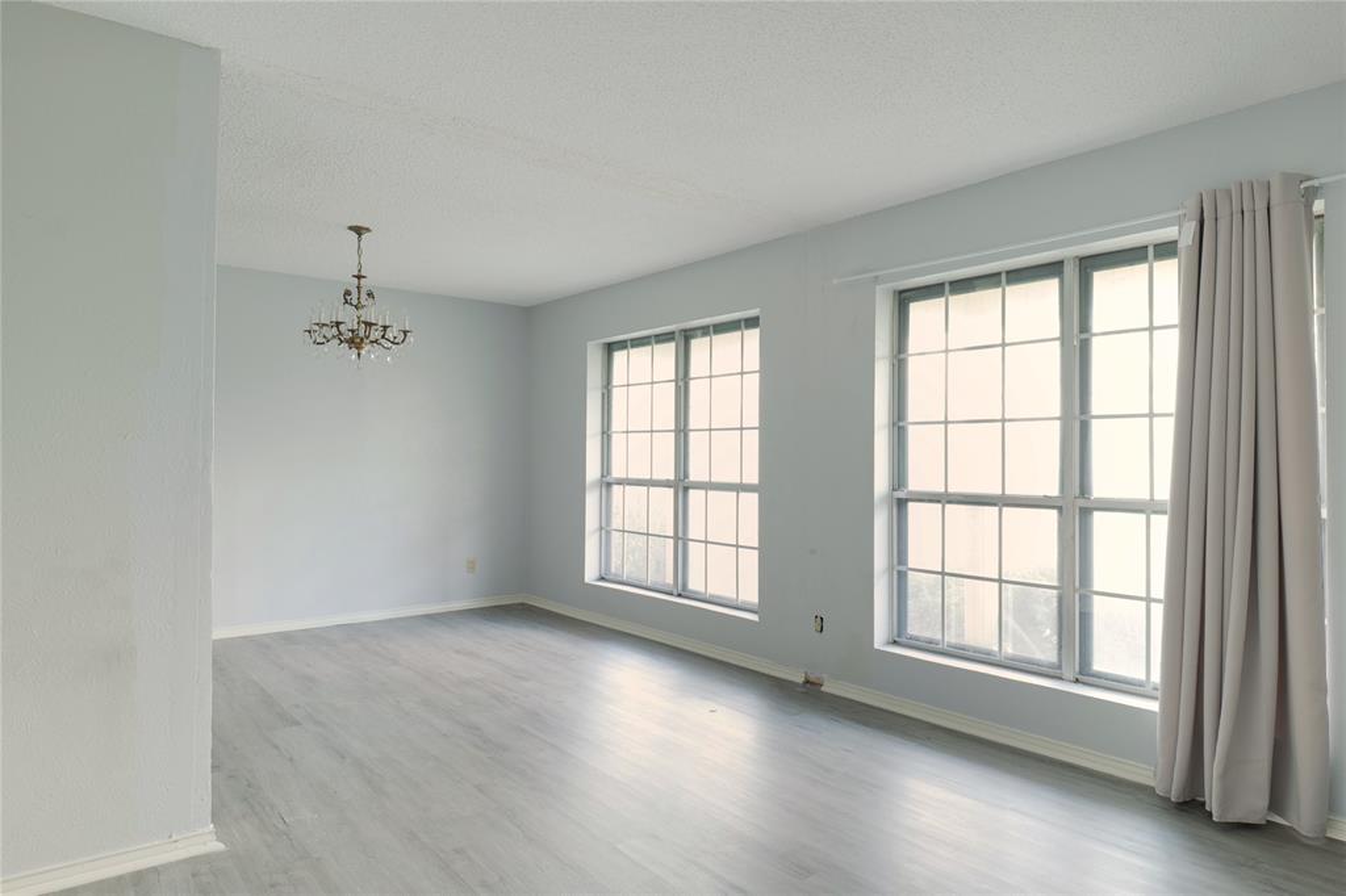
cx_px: 673
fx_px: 747
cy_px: 448
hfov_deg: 84.0
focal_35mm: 20
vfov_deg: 61.9
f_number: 8
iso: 640
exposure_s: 1.3
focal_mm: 20
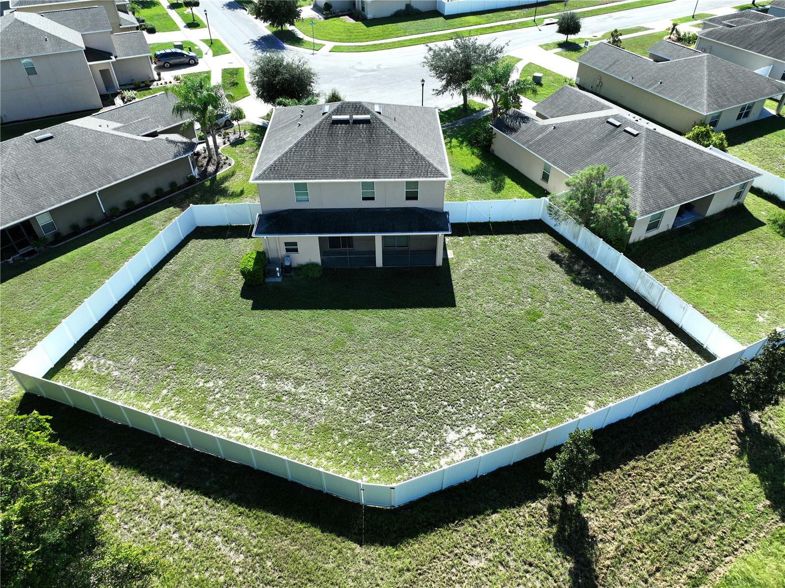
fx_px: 544
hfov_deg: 71.6
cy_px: 294
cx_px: 392
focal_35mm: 24
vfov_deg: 56.8
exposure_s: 1/320
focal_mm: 12.29
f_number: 3.2
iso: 100
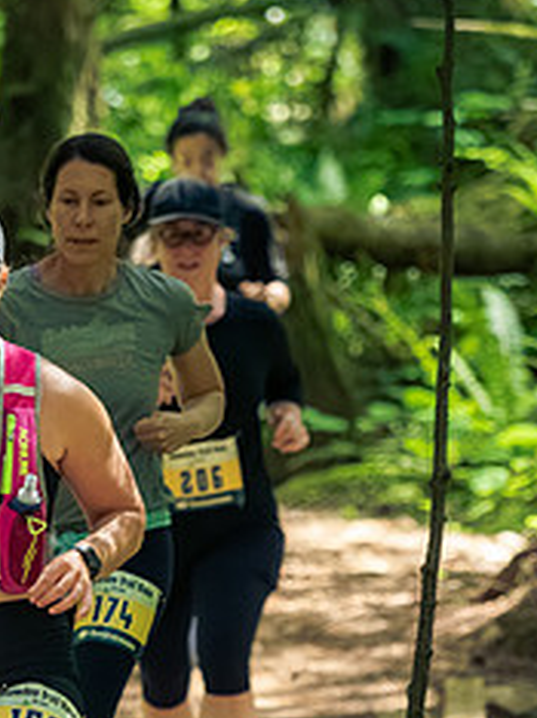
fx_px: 10755
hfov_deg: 2.9
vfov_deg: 3.8
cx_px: 69
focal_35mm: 519
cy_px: 595
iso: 5000
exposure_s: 1/800
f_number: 2.8
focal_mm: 135
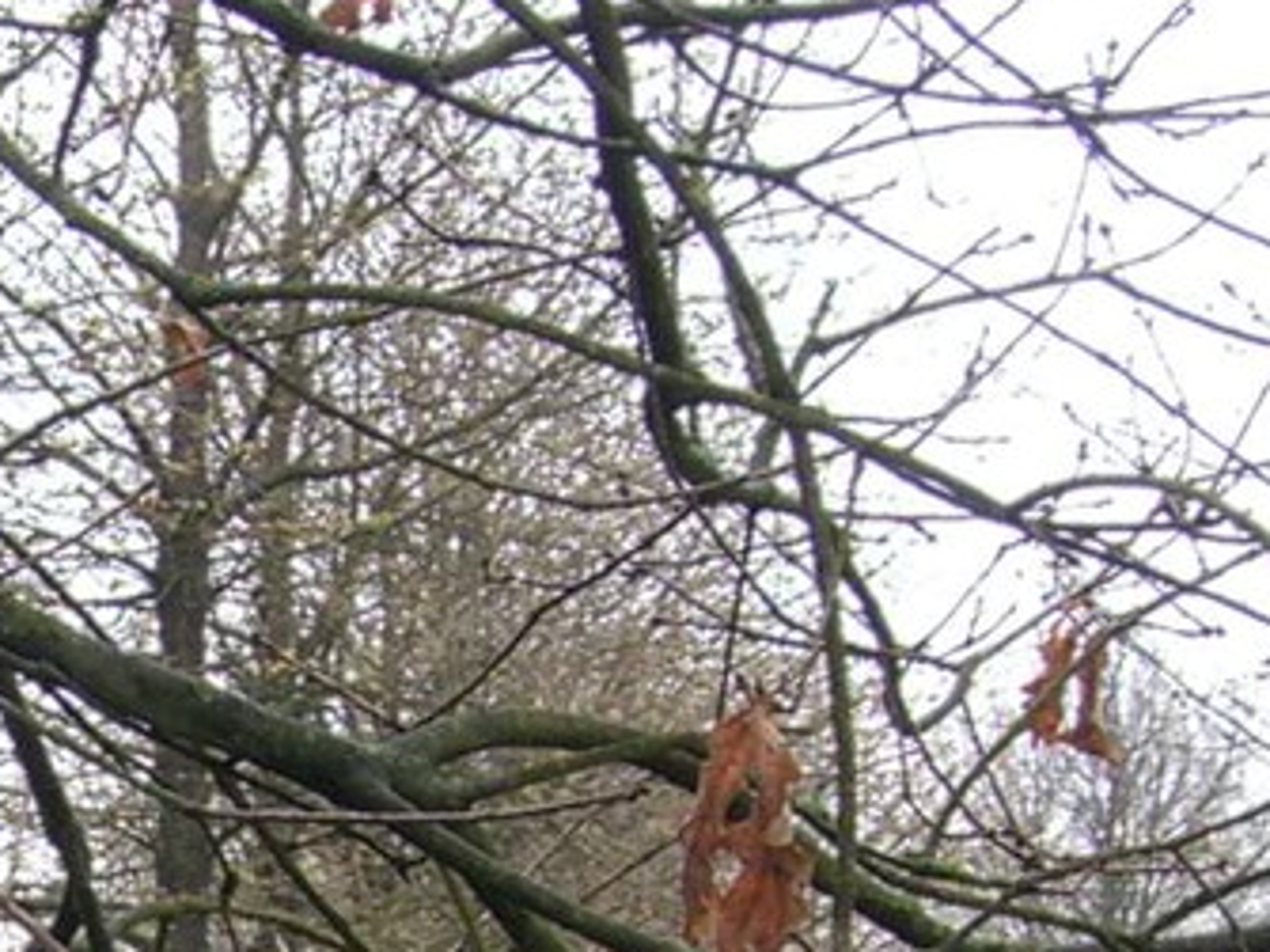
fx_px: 8069
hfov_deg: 8.8
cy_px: 1369
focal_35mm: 220
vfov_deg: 6.7
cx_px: -603
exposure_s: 1/125
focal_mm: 9.5
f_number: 4.4
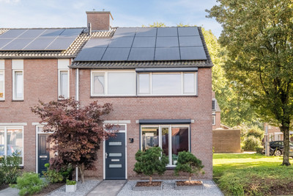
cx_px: 146
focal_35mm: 29
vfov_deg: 45.0
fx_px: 236
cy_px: 98
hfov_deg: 63.6
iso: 640
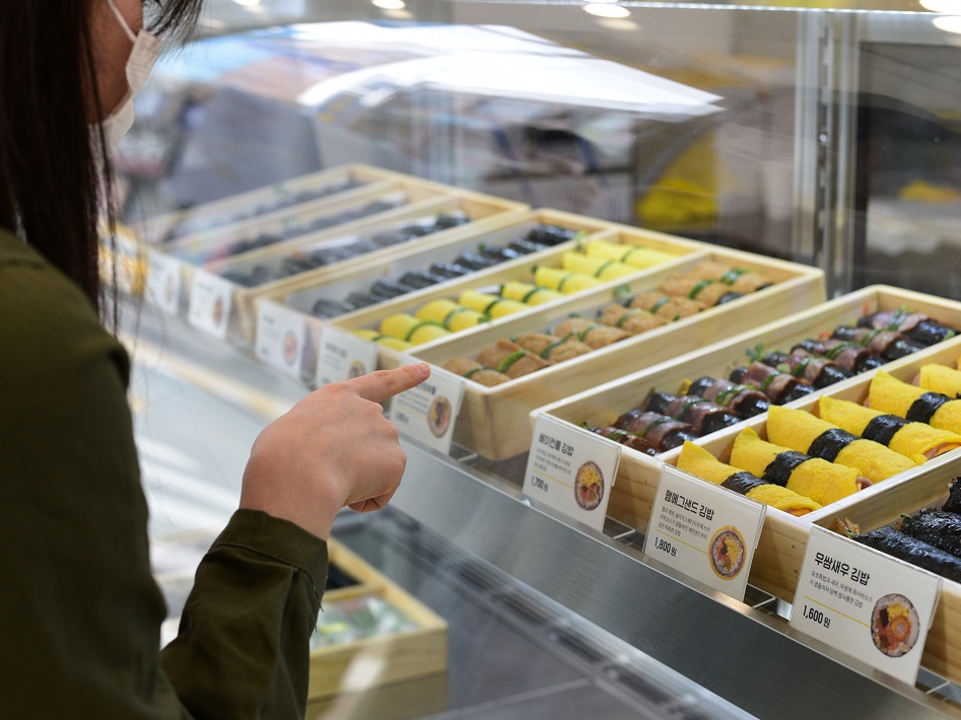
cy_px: 363
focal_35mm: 55
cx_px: 440
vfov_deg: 26.6
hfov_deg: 34.9
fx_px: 1527
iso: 800
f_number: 5.6
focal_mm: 50
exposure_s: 1/320
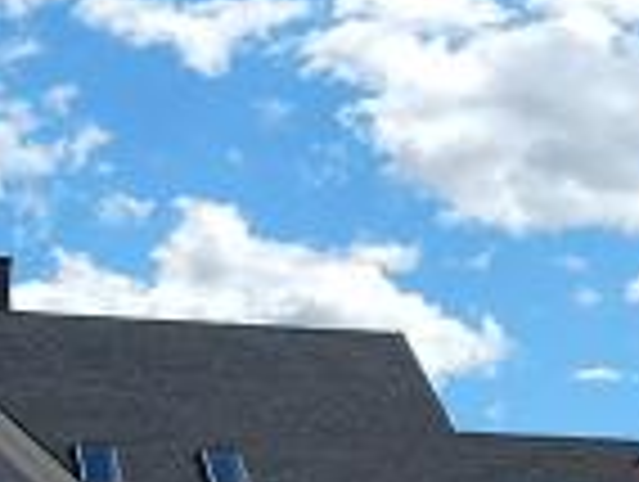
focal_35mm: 90
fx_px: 1664
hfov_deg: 21.3
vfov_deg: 15.4
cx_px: 72
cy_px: 694
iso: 125
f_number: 6
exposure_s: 1/640
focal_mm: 4
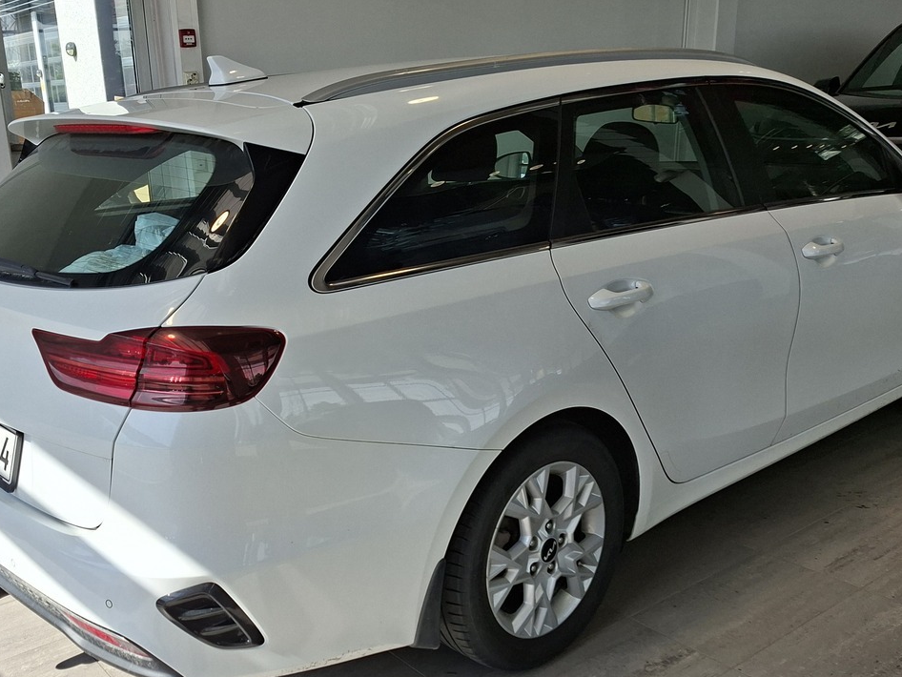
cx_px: 340
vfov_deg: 40.5
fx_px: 912
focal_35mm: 35
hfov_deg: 52.1
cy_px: 406
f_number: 1.8
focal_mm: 5.54
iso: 50
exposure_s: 1/997
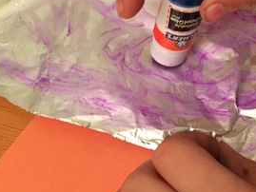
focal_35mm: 69
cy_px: 67
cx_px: 193
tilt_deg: -57.4
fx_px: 511
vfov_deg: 21.3
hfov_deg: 27.7
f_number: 2.2
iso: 160
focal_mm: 4.15
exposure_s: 1/30
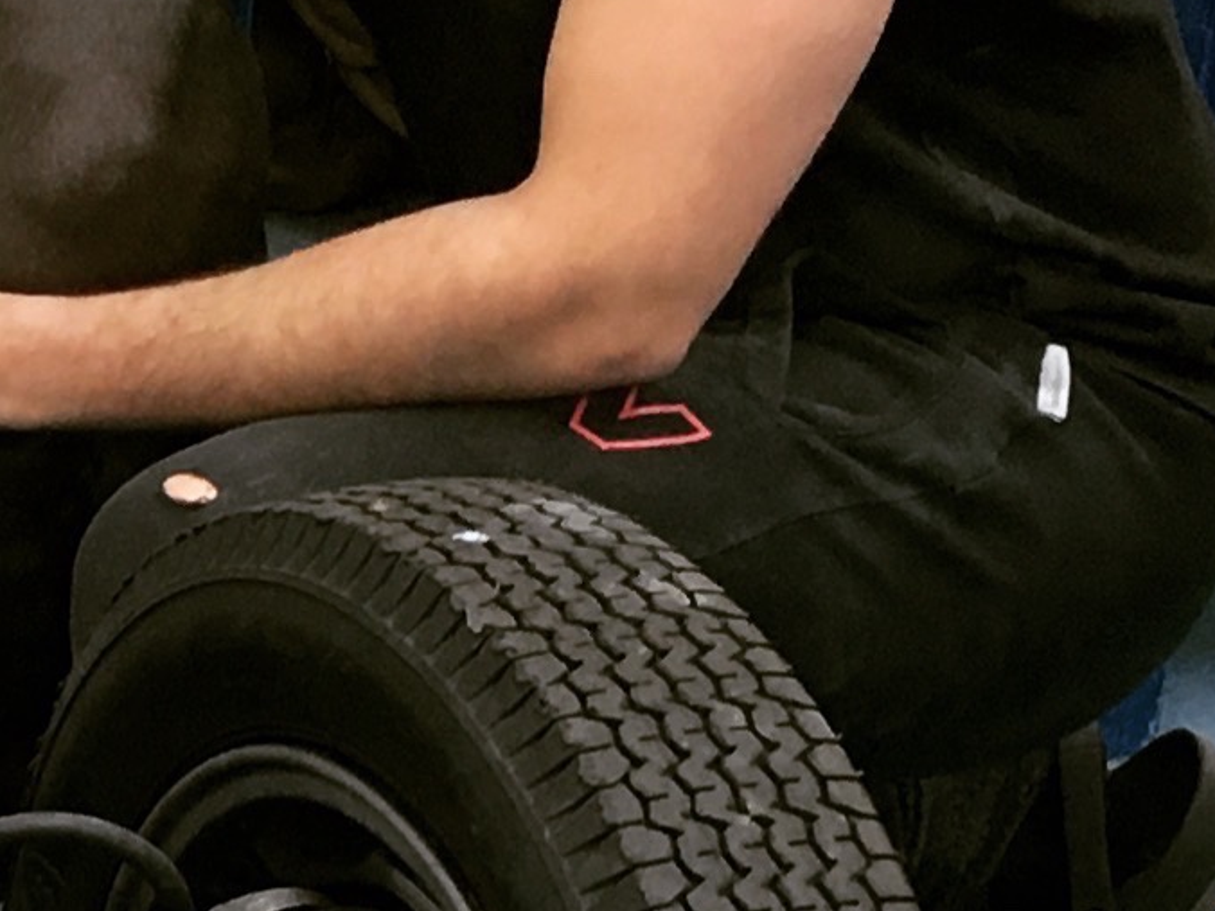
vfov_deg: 8.5
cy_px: 999
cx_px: -922
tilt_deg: -22.6
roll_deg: -0.8
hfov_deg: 10.8
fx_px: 6072
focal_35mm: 173
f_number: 2.2
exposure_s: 1/33
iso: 64
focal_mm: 4.15
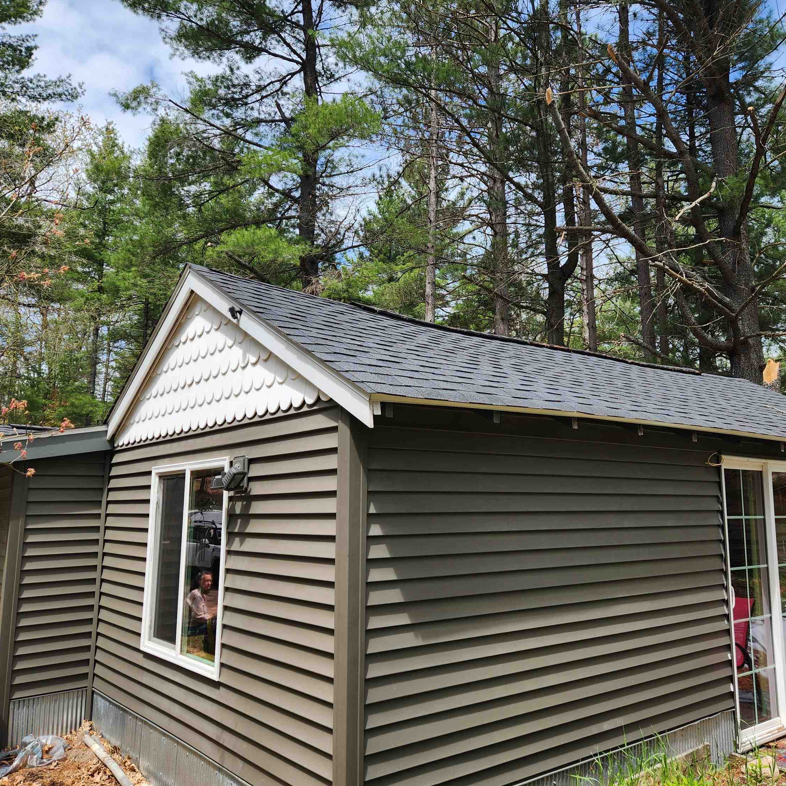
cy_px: 382
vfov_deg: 57.3
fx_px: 719
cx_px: 431
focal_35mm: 28
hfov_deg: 57.2
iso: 20
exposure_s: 1/937
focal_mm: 5.4
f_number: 1.8
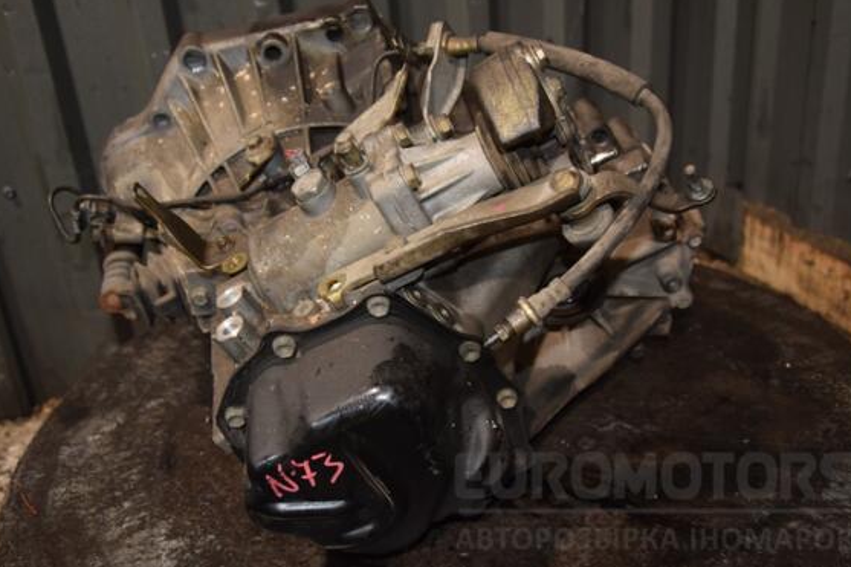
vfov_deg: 31.9
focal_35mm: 42
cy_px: 272
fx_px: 992
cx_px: 426
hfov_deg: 46.4
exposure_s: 1/60
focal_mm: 26
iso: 800
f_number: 5
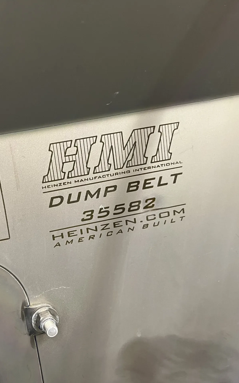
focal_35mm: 37
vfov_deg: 52.7
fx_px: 386
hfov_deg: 33.6
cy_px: 191
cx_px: 54
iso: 125
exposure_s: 1/60
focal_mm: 5.1
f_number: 1.6
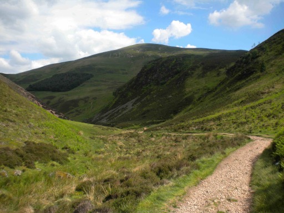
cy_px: 106
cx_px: 142
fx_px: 287
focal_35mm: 35
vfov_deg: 40.7
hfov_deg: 52.6
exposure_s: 1/490
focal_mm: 6.3
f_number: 4.6
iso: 80
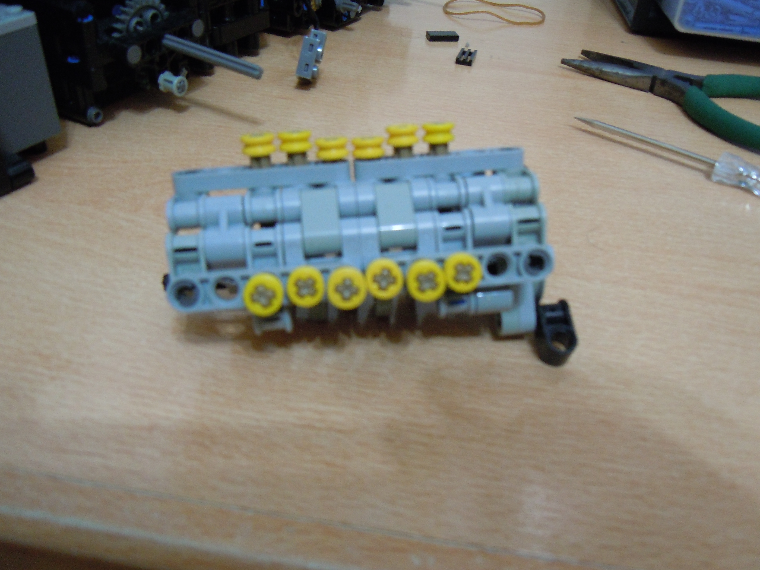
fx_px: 659
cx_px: 380
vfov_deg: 46.8
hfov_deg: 60.0
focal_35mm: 30
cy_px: 285
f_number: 3.5
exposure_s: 1/10
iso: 400
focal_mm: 5.4
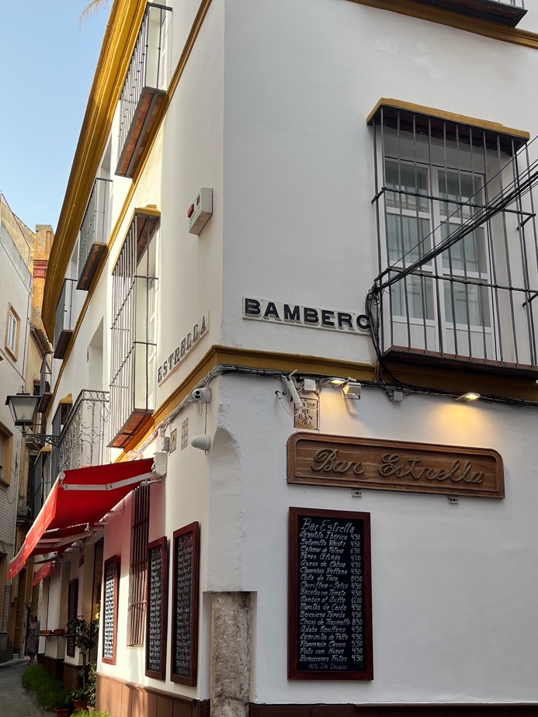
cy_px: 457
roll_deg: -0.6
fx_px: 746
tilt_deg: +12.7
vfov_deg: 50.7
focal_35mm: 36
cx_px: 226
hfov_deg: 39.5
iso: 50
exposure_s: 1/550
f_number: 1.6
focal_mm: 5.1
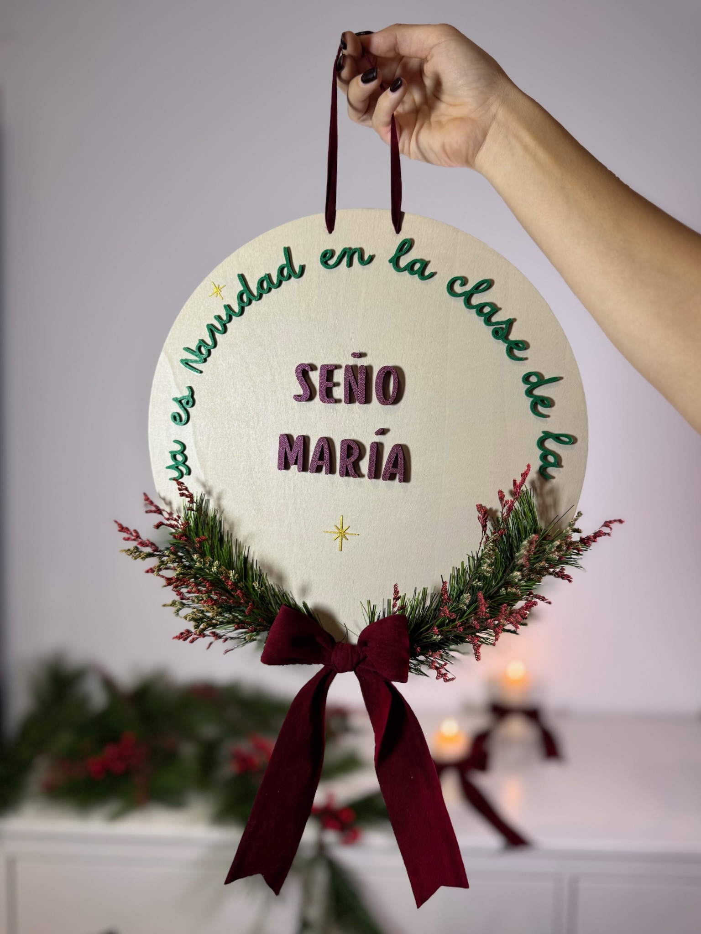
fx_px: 648
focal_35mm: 24
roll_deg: -0.9
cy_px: 467
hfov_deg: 56.8
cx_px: 350
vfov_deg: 71.6
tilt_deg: -1.8
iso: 125
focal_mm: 6.76
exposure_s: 1/50
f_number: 1.78
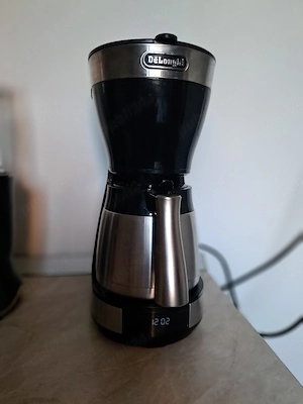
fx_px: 280
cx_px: 152
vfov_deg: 71.6
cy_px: 202
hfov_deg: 56.8
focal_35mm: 24
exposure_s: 1/50
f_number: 1.8
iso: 500
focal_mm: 5.23
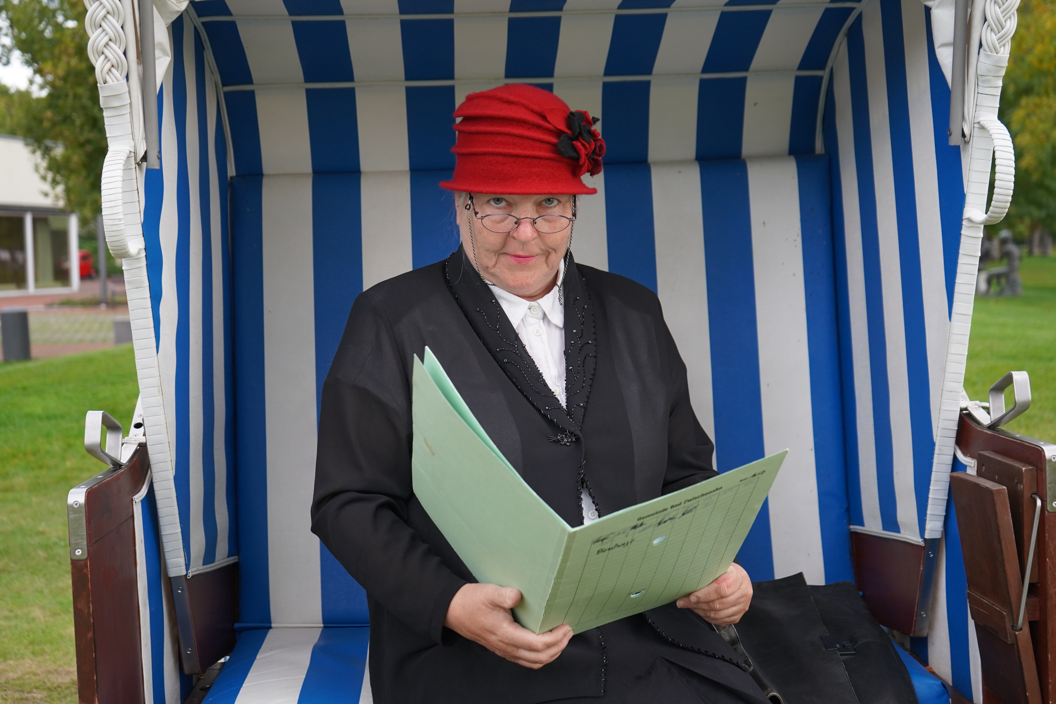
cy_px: 352
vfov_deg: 31.9
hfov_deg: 46.4
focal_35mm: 42
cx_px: 528
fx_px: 1232
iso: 1250
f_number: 4.5
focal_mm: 42
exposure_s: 1/160
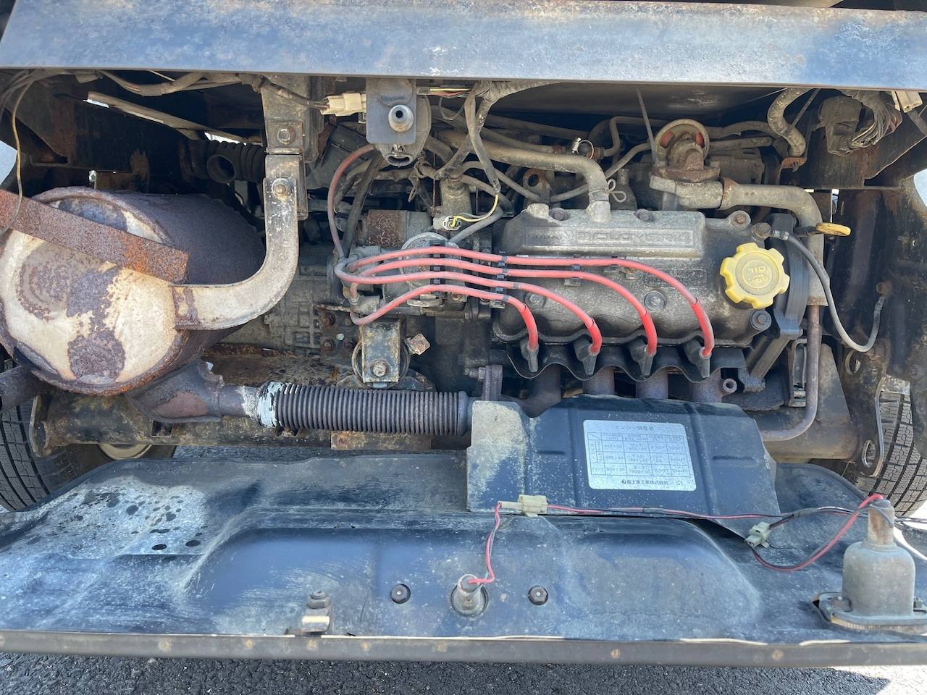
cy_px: 348
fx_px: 669
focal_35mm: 25
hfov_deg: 69.4
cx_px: 464
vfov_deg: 54.9
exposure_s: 1/121
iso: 64
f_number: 1.6
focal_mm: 5.1
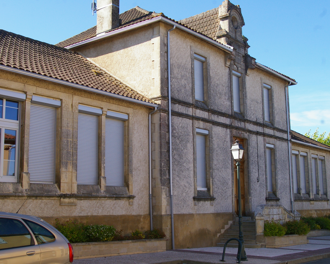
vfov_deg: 30.8
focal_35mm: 49
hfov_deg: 38.0
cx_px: 165
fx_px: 479
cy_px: 133
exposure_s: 1/250
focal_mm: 28
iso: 400
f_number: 11
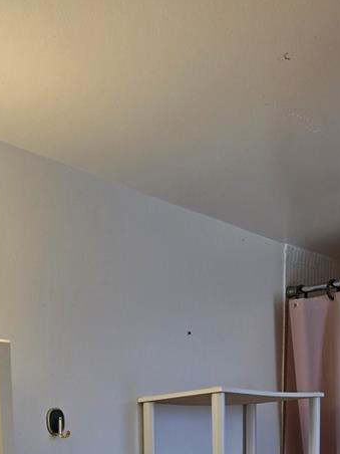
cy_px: 566
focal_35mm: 61
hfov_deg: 23.2
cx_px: 10
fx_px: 799
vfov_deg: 27.3
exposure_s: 1/120
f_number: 1.7
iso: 20
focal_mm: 6.3
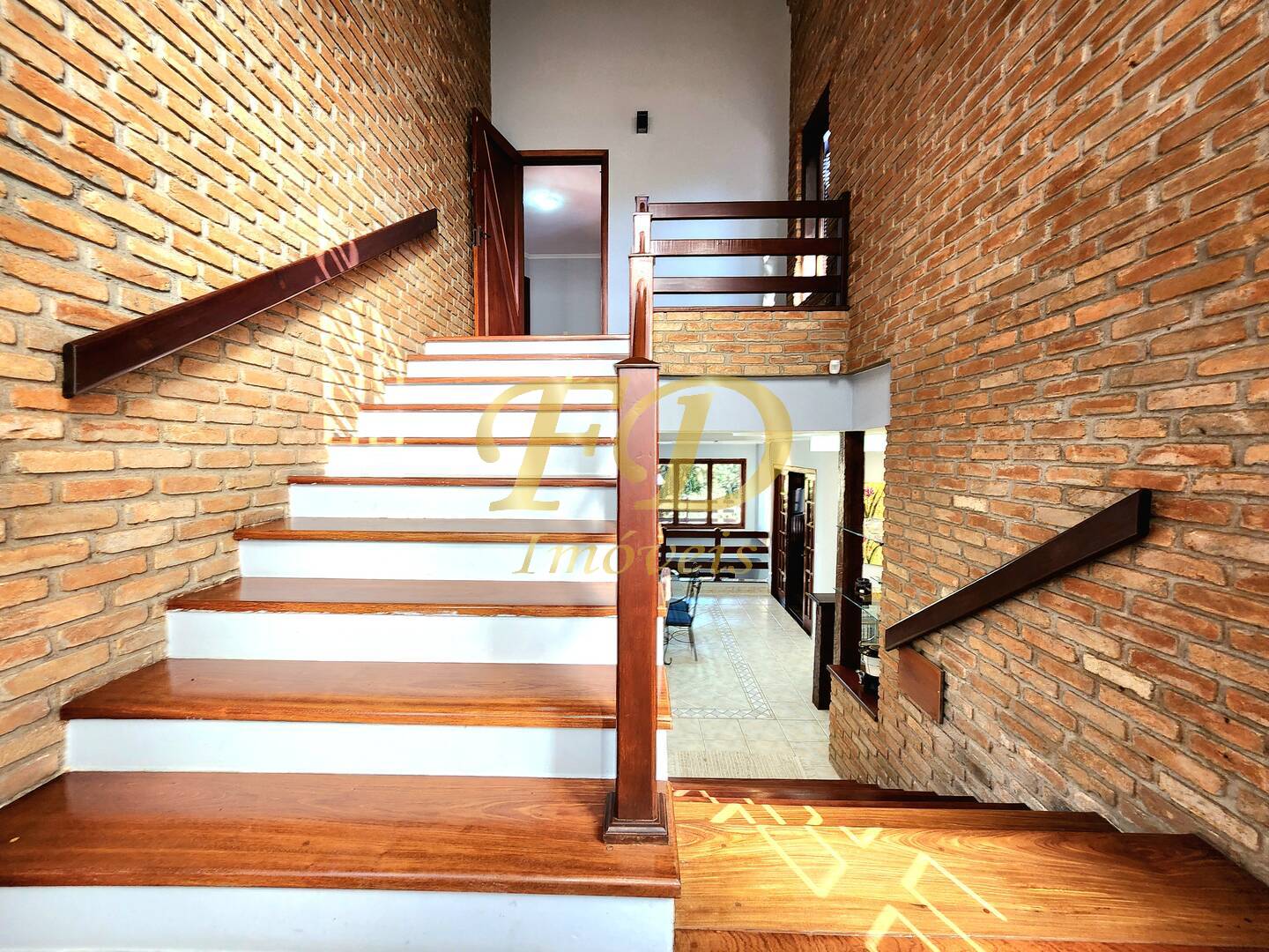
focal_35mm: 13
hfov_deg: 106.2
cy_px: 476
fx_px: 477
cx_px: 634
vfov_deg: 89.9
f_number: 2.2
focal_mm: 2.2
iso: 200
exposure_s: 1/60.2
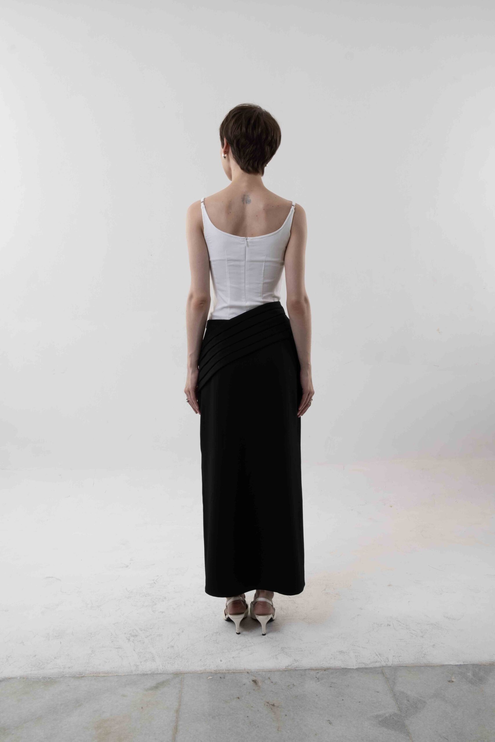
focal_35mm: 35
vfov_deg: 54.4
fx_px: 722
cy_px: 371
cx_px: 248
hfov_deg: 37.9
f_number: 13
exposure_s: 1/125
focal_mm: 23
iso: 80
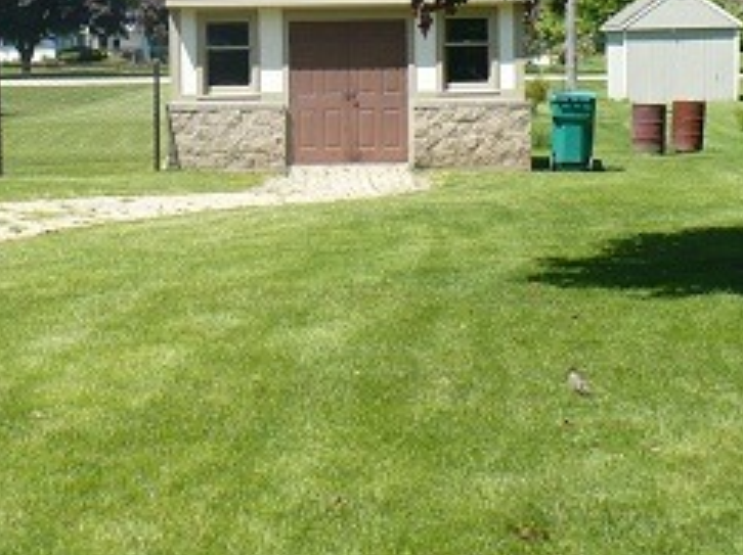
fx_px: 2101
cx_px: 166
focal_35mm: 98
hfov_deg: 19.9
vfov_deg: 14.9
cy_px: 67
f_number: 2.8
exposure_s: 1/800
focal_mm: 6.1
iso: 100
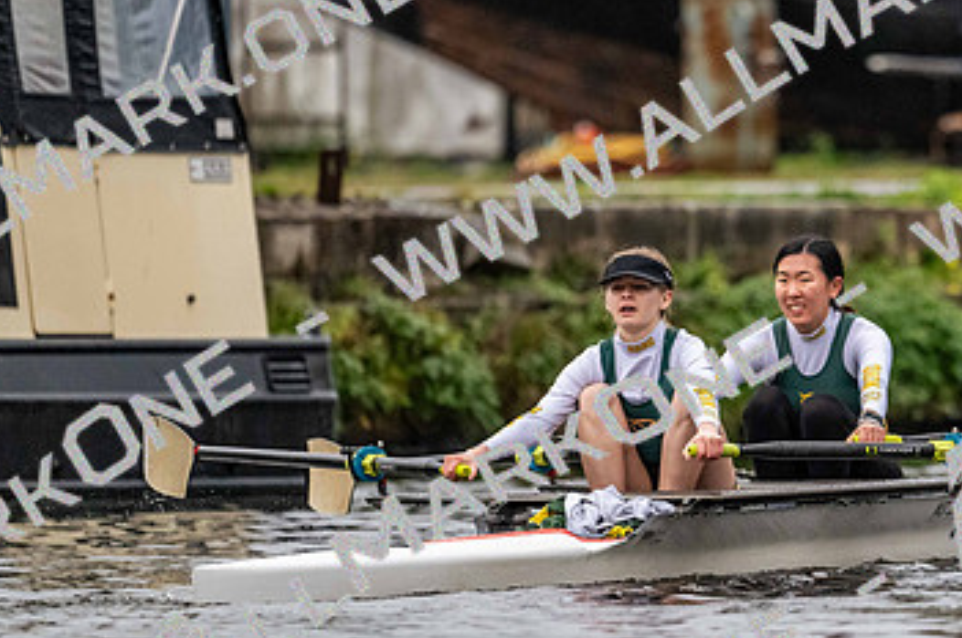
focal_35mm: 662
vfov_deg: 2.1
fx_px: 17666
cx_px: 710
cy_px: 309
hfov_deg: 3.1
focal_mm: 400
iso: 5000
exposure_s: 1/2000
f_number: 4.5
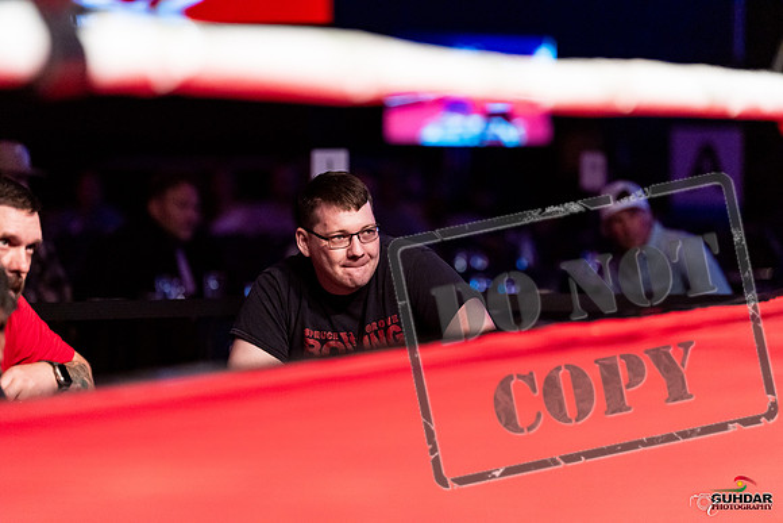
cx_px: 392
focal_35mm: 150
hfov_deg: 13.7
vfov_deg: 9.2
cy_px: 262
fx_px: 3263
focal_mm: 150
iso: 3200
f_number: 2.5
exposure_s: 1/1000
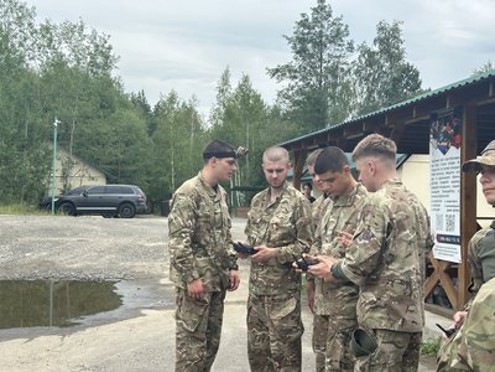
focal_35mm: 48
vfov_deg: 30.3
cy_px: 186
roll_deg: -1.0
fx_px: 686
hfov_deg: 39.7
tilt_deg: +1.4
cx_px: 248
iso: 64
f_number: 1.78
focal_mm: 6.86
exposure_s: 1/1258
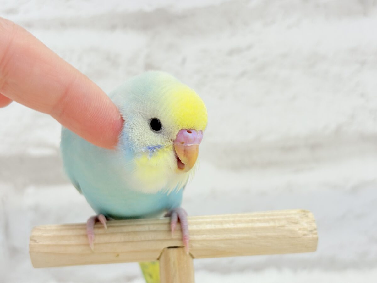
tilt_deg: -6.6
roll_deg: +4.8
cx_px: 188
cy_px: 142
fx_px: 566
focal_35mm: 52
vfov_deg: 28.0
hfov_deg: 36.8
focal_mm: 5.96
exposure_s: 1/50
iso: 32
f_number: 1.6
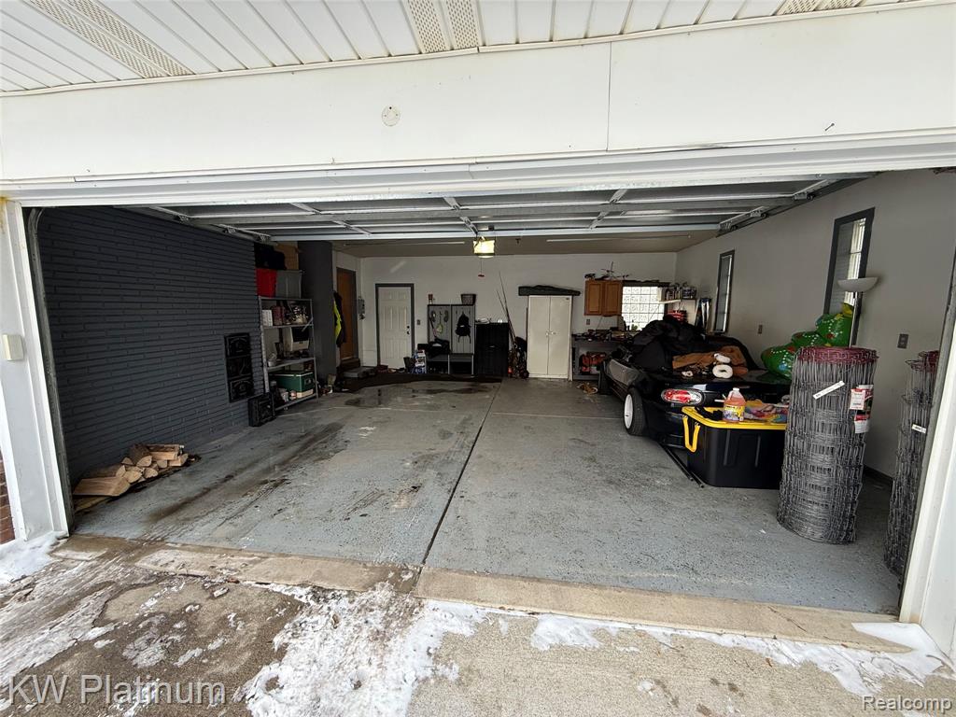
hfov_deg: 102.1
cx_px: 478
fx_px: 387
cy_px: 358
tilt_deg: -7.4
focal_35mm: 14
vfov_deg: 85.7
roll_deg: +0.1
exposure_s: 1/99
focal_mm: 2.22
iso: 100
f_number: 2.2
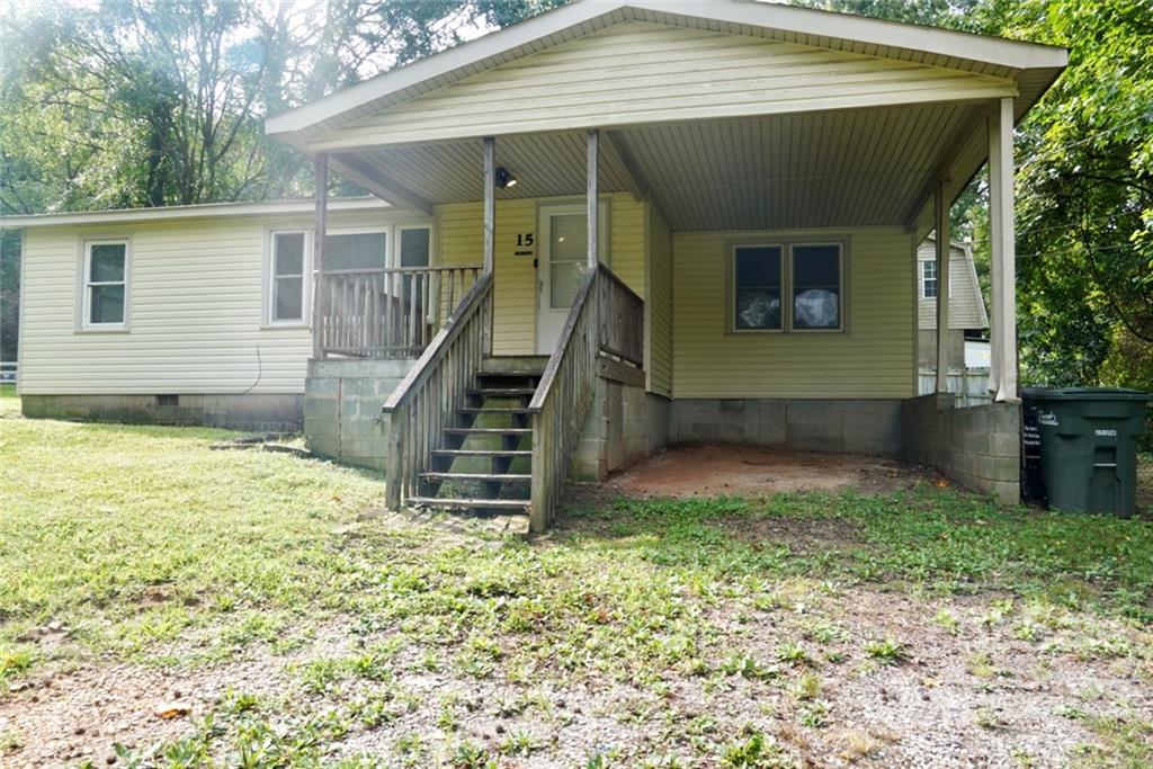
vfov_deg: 47.9
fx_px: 865
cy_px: 384
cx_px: 576
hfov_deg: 67.4
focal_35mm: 27
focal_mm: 18
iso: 100
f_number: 8
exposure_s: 1/30
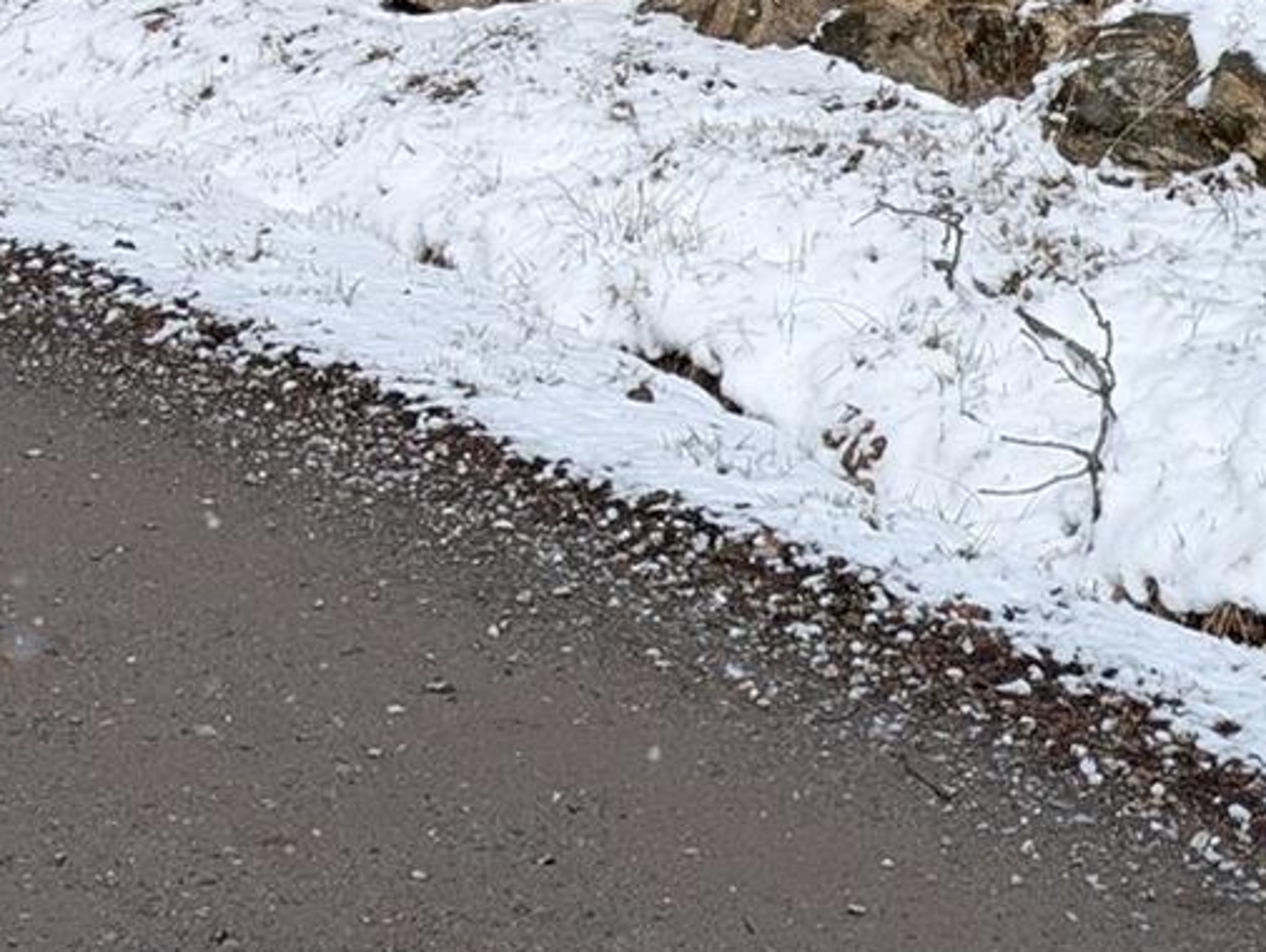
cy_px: -298
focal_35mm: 97
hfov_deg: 20.2
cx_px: 486
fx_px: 3552
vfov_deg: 14.6
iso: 22
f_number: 1.68
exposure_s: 1/2088
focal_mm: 6.9
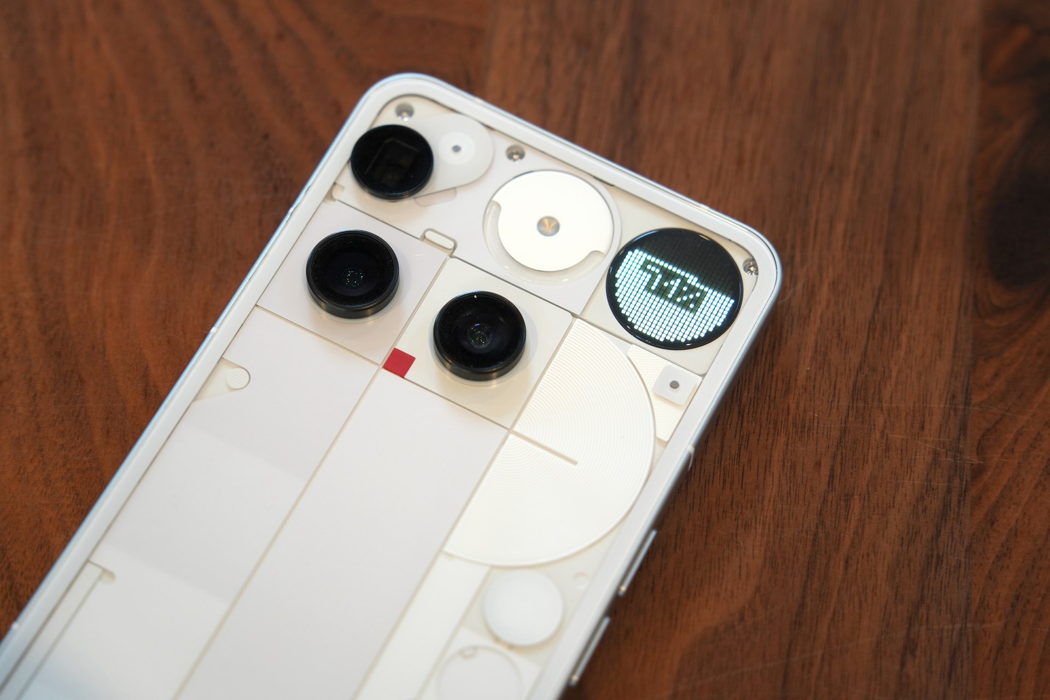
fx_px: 2683
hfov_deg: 22.1
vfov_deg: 14.9
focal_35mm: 92
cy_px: 350
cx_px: 525
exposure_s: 1/30
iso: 400
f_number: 4.5
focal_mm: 92
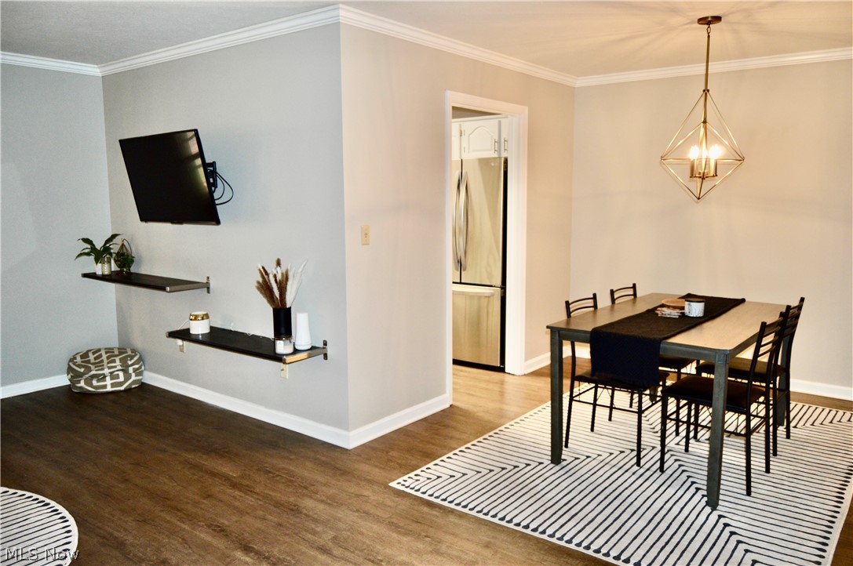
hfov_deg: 67.4
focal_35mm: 27
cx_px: 426
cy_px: 283
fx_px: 639
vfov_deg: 47.8
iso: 500
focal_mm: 18
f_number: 3.5
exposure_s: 1/60
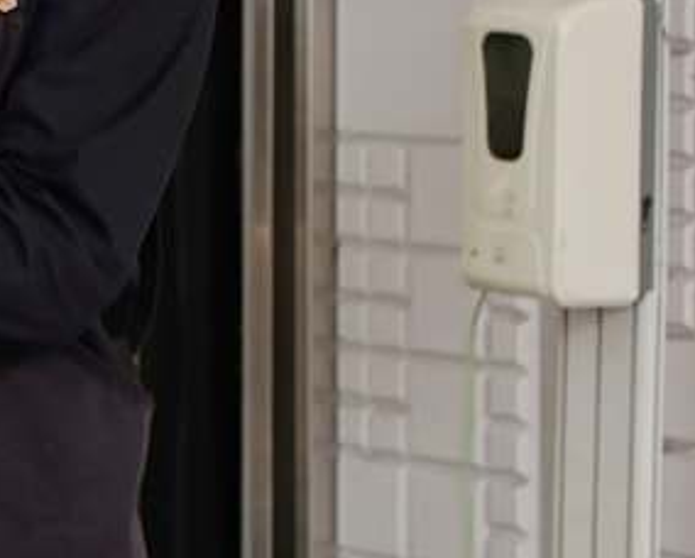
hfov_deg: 9.2
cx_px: -705
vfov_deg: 7.9
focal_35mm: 196
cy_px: 32
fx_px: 4037
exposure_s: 1/60
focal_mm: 33
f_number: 4
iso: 100
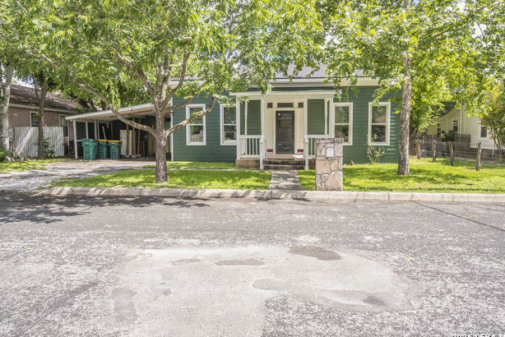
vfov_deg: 50.5
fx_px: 357
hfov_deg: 70.5
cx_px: 254
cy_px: 166
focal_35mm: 25
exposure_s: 1/250
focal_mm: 16.3
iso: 250
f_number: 8
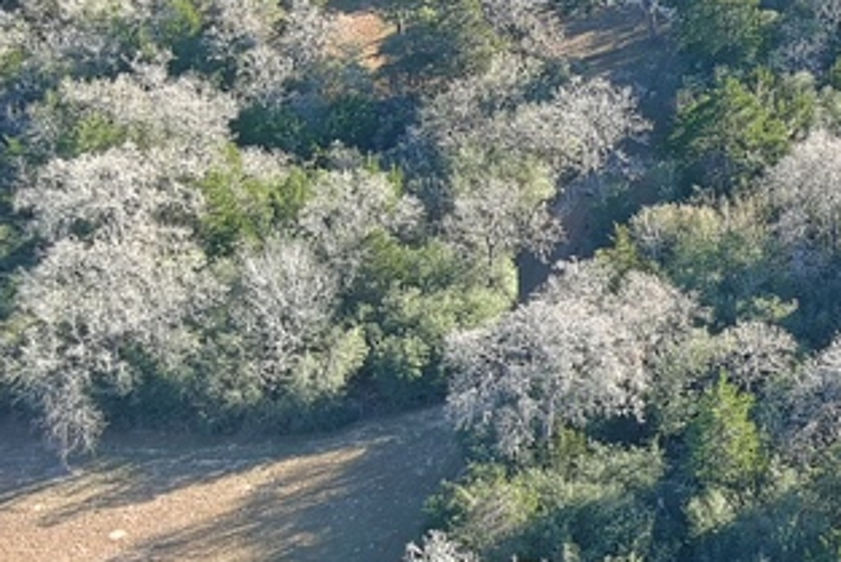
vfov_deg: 9.1
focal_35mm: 150
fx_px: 3506
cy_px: 428
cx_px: 1214
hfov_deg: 13.0
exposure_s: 1/160
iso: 100
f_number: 2.8
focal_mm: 10.57
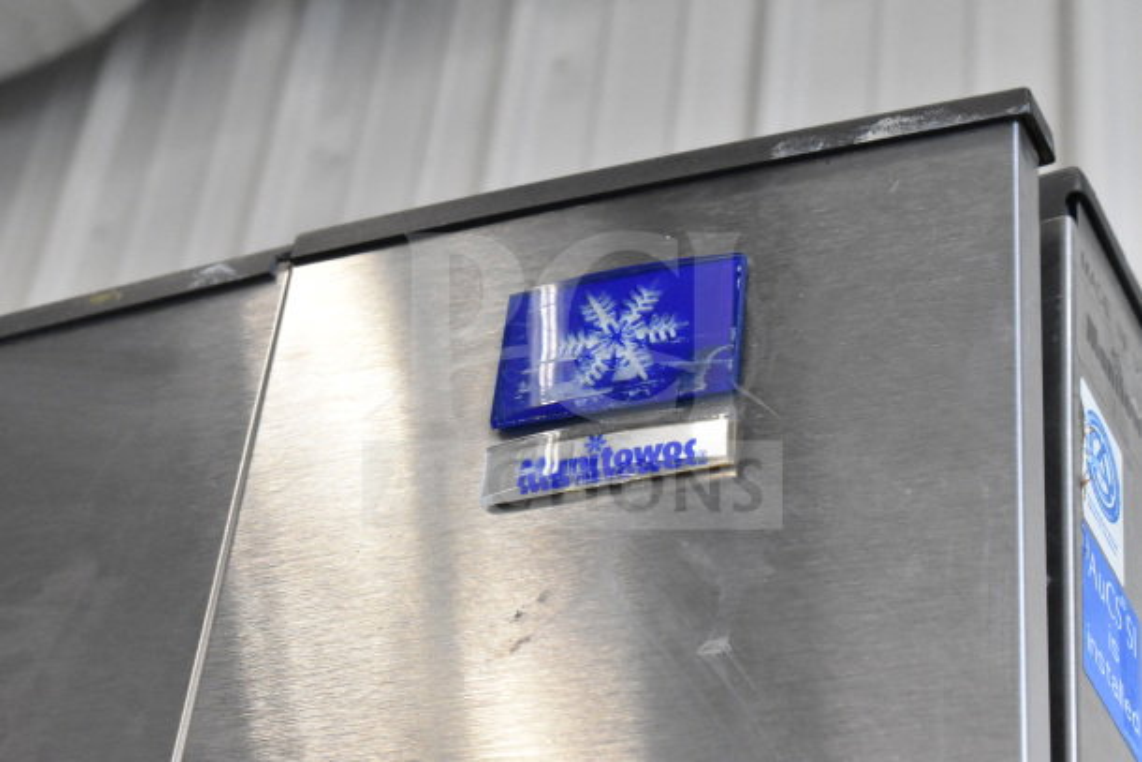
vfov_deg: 16.6
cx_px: 571
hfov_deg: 24.6
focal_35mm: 82
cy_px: 381
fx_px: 2618
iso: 6400
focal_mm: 55
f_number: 10
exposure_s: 1/400
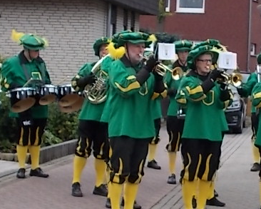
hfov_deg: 13.2
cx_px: 235
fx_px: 1120
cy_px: 141
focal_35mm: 145
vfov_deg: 10.6
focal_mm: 6
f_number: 3.6
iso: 80
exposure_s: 1/200
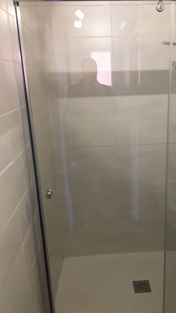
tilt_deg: -18.2
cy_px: 156
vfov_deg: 61.0
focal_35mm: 32
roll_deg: +1.7
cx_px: 115
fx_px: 266
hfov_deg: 36.4
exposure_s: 1/33
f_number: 2.2
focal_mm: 4.15
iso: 100
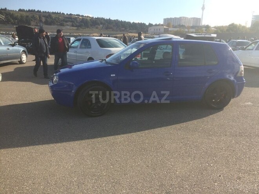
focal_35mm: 29
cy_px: 97
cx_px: 130
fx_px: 217
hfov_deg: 61.7
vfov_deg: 48.2
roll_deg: -2.8
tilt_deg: -15.6
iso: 32
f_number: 2.2
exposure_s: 1/1466
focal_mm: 4.15
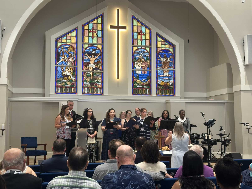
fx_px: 349
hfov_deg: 39.7
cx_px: 126
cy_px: 94
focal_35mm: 48
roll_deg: -0.5
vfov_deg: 30.3
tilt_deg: +5.4
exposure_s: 1/60
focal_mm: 6.86
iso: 125
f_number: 1.78
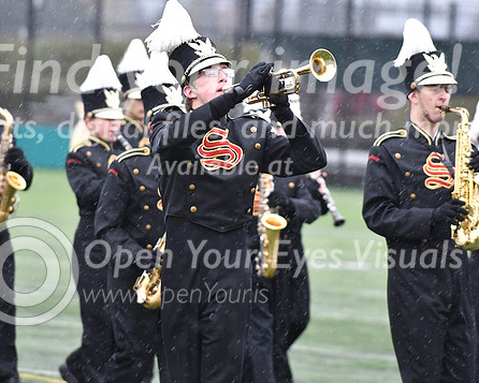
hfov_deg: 5.3
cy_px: 183
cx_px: 220
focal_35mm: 366
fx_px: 5190
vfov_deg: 4.2
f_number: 4
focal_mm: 200
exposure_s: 1/500
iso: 1000
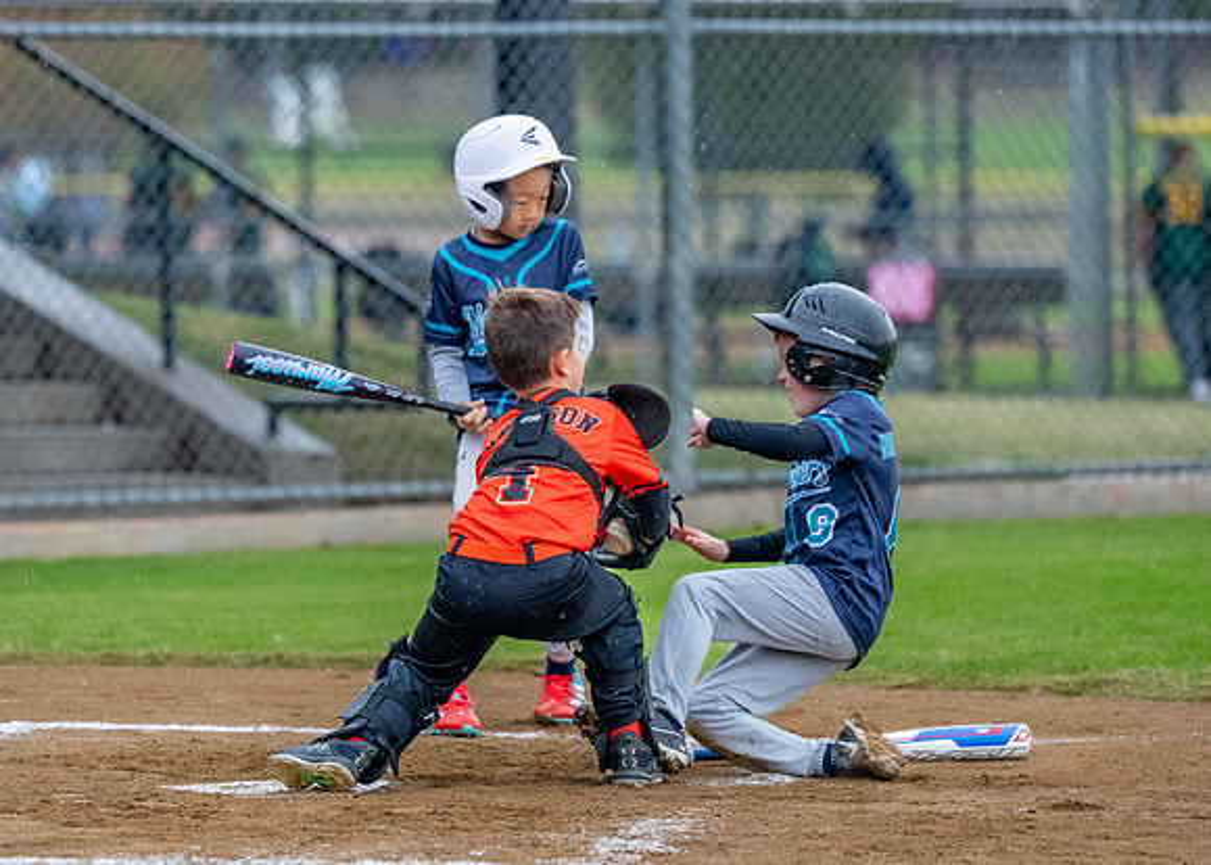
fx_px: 8929
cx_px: 486
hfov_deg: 7.8
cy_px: 447
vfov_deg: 5.5
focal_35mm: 260
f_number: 2.8
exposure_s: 1/1000
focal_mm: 160
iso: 2000
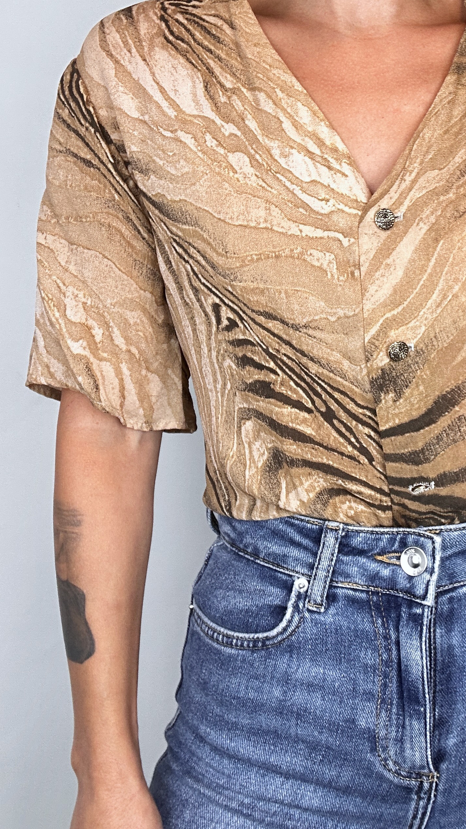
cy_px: 360
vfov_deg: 50.3
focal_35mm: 40
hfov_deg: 29.0
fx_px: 879
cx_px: 374
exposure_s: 1/100
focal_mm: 2.69
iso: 50
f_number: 1.9
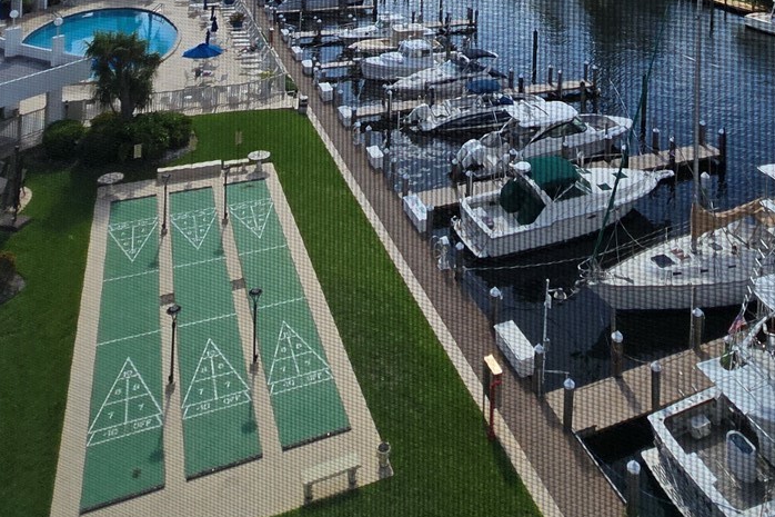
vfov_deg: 32.6
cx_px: 487
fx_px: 667
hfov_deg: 59.5
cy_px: -142
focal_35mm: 31
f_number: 2.2
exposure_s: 1/3892
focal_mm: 2.2
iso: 50
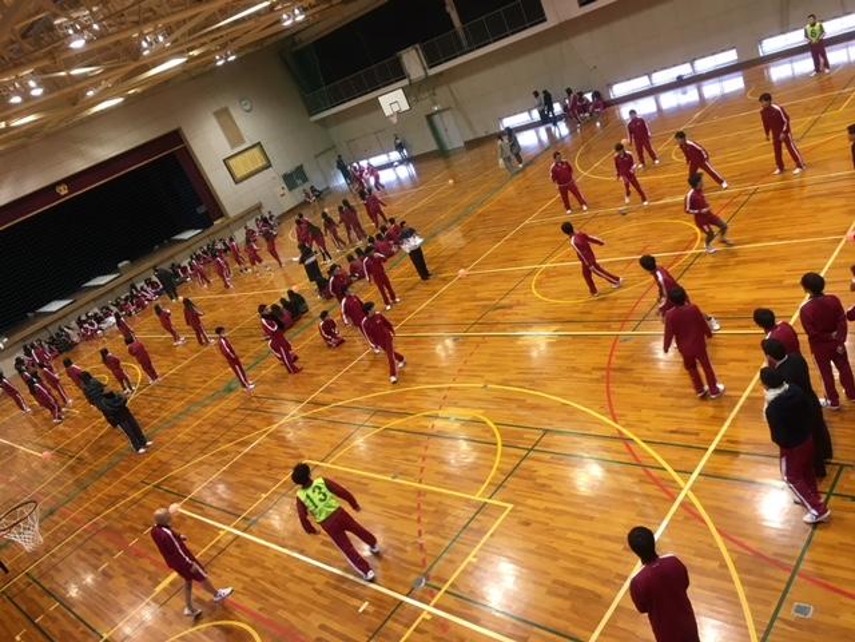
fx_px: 716
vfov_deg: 48.2
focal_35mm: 29
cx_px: 428
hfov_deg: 61.7
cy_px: 321
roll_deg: +25.0
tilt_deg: -19.8
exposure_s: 1/30
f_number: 2.2
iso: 64
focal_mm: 4.2
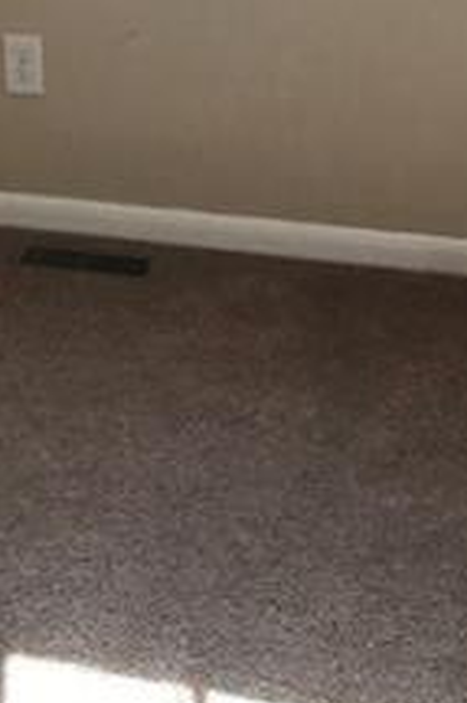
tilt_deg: -11.4
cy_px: -59
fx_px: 2027
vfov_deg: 18.9
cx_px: -216
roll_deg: +2.5
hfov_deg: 12.5
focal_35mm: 104
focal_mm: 3.99
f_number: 1.8
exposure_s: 1/60
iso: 32
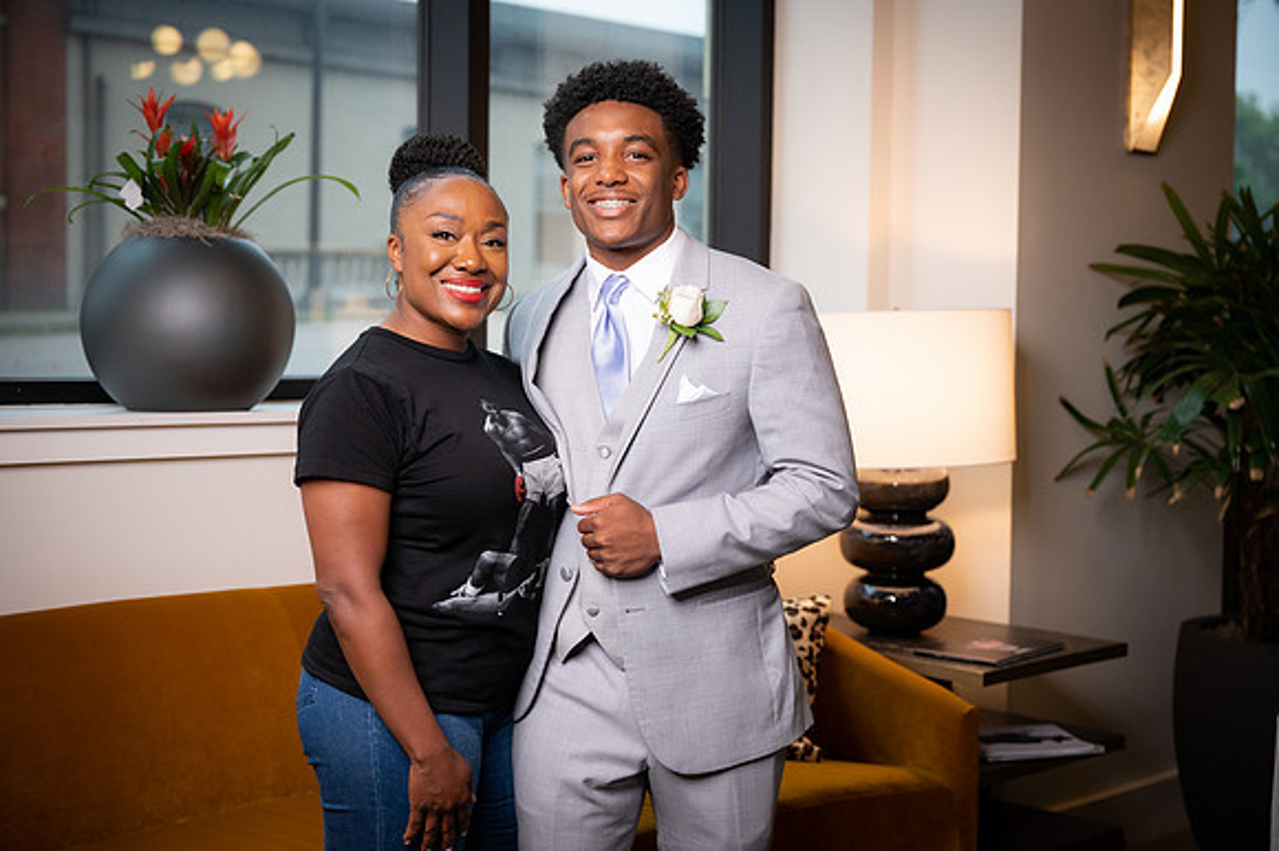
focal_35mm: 51
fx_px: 1811
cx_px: 640
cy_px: 426
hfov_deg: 38.9
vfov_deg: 26.5
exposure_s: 1/250
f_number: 3.5
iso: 1250
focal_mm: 51
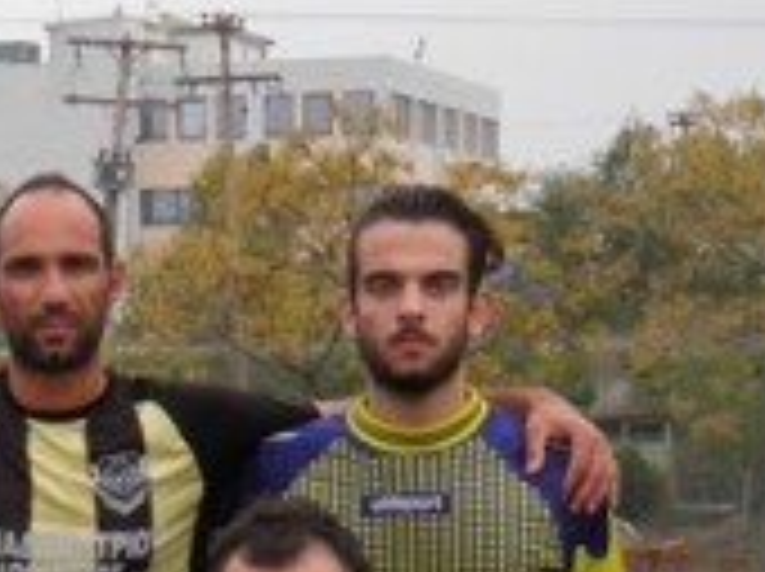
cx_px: -706
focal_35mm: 241
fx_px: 5318
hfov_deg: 7.9
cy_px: 642
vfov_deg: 6.1
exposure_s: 1/80
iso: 50
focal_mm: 11.2
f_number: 4.2
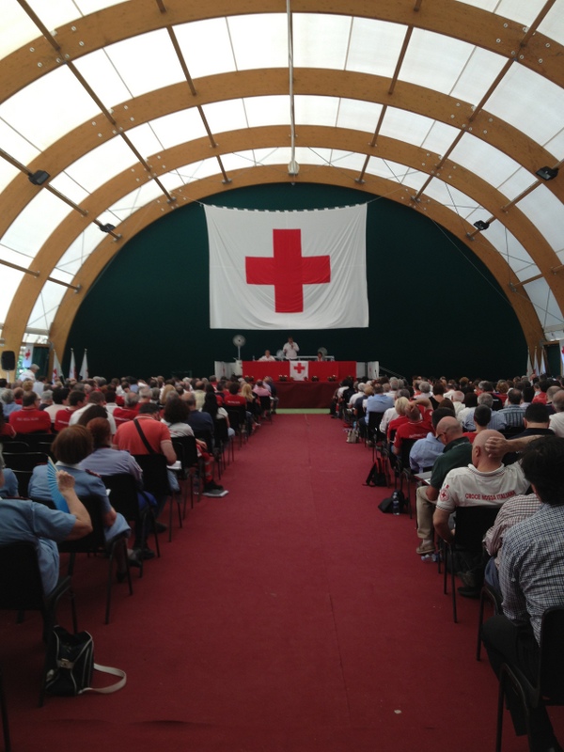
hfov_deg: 40.7
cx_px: 282
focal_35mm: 35
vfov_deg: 52.6
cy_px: 376
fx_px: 760
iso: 50
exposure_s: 1/163
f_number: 2.4
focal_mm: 4.28
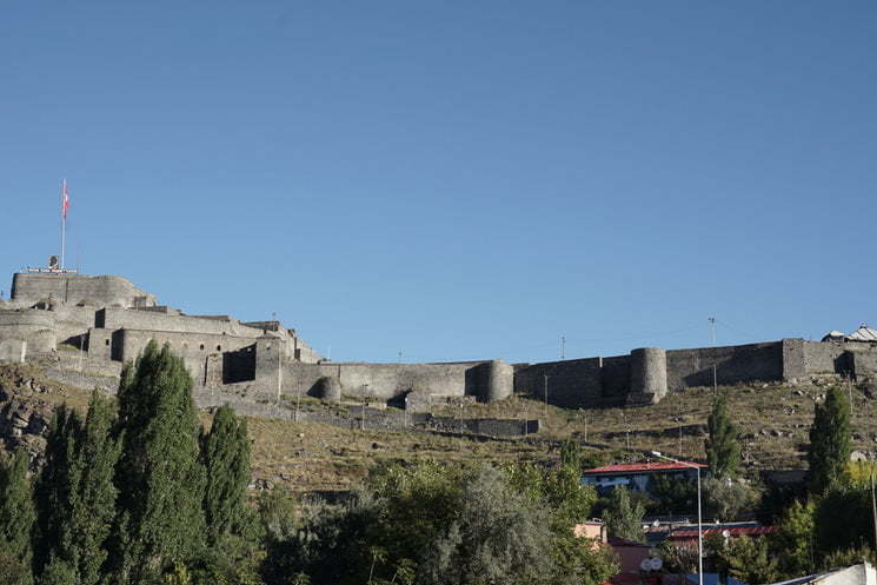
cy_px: 345
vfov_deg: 24.6
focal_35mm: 55
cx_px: 434
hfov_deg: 36.2
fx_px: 1340
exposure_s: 1/160
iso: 100
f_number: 9
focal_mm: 40
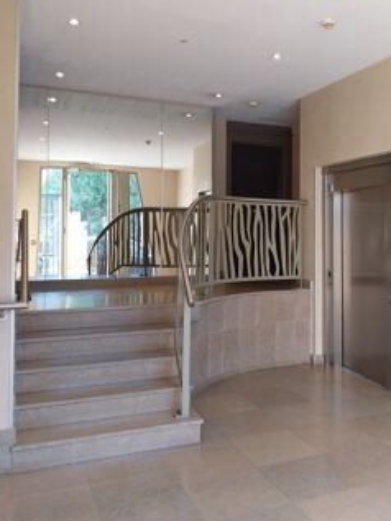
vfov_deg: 52.4
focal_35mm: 35
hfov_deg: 40.4
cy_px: 224
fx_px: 527
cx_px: 250
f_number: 1.8
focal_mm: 4
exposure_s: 1/50
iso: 50
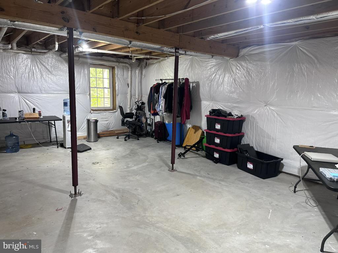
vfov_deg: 56.8
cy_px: 126
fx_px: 234
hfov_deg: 71.6
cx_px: 169
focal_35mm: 24
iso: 250
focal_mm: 6.86
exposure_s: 1/60
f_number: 1.78
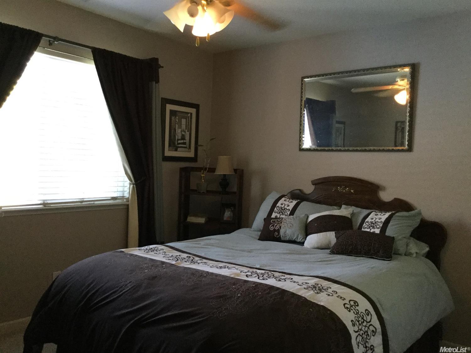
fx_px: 422
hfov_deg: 58.4
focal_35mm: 31
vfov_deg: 45.4
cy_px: 176
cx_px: 236
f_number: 2.4
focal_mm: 3.3
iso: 200
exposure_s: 1/30
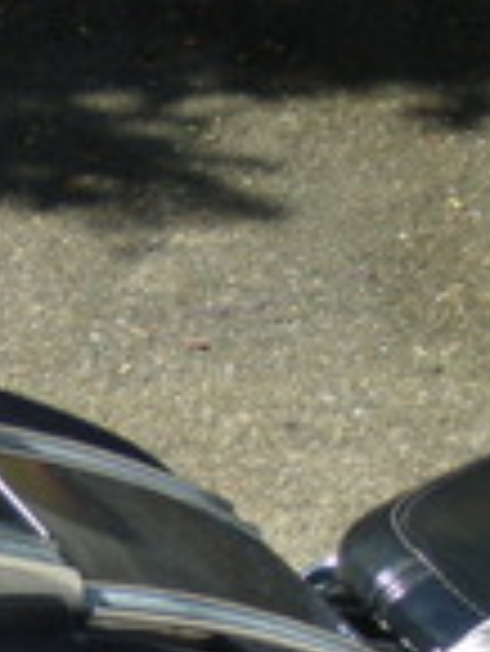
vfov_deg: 9.5
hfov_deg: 7.3
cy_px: 1178
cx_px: -418
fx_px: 3750
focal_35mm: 199
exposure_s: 1/320
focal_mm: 6.3
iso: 64
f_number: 3.5
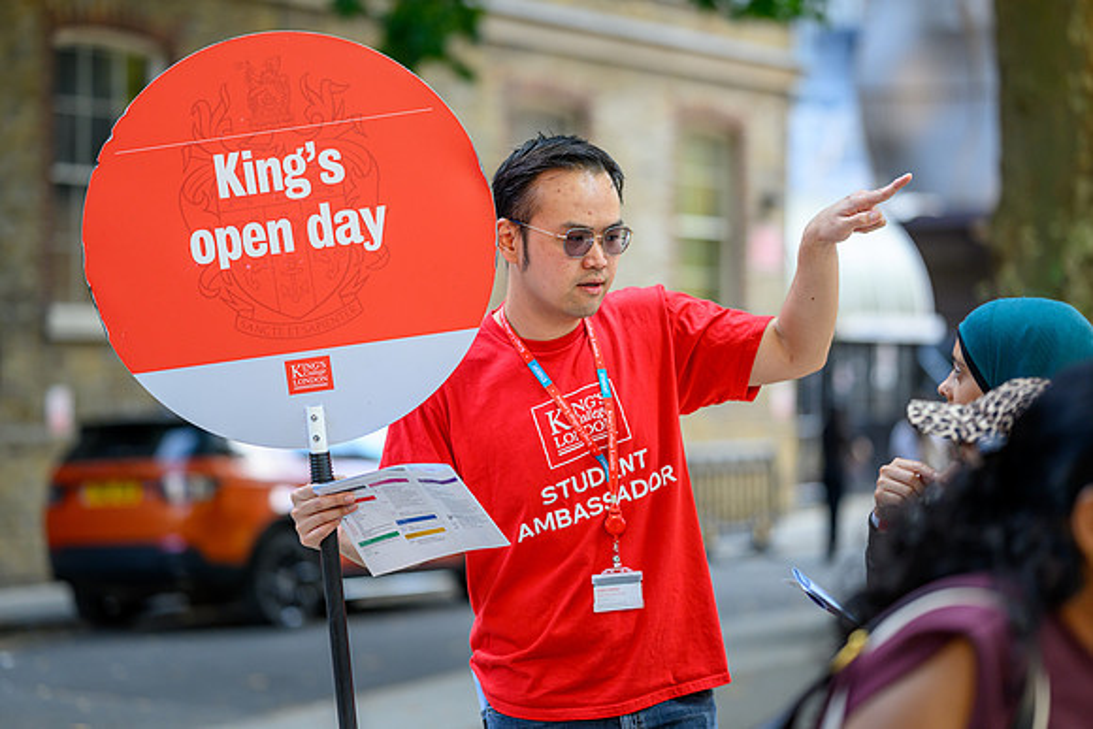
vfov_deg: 16.0
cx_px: 546
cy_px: 364
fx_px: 2603
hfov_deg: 23.7
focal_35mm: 86
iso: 640
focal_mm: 85
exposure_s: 1/1250
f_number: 2
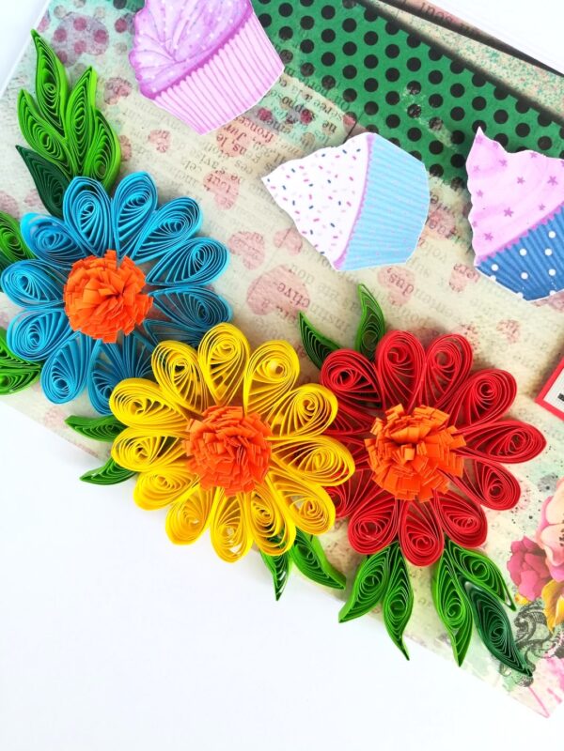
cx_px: 282
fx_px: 565
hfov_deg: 53.1
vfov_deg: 67.3
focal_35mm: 26
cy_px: 376
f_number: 2.2
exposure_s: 1/50
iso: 80
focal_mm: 3.83
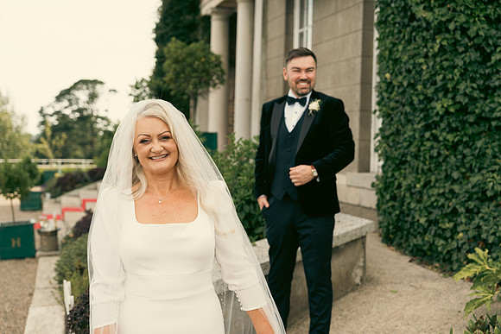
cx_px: 250
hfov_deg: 37.5
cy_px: 167
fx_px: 738
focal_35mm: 53
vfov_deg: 25.5
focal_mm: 53
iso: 125
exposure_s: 1/400
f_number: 3.5
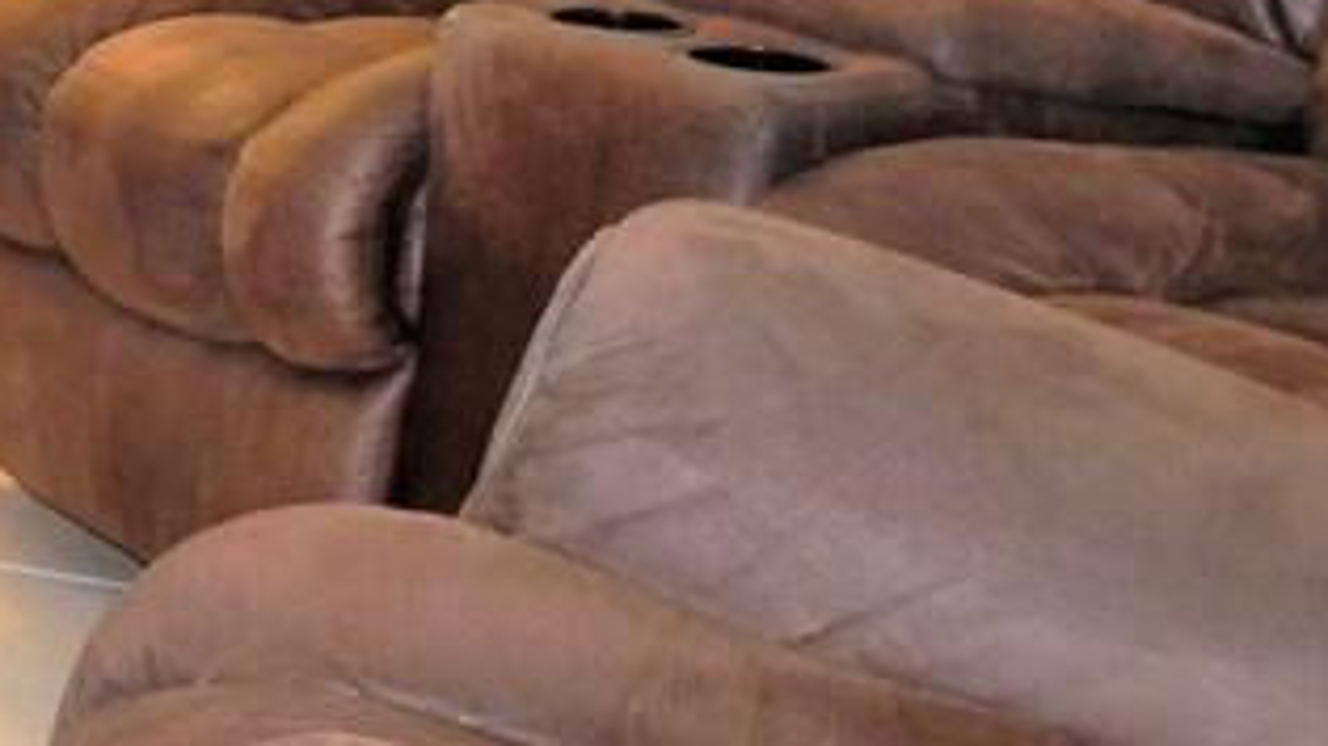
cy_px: -268
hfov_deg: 19.9
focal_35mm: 92
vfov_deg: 12.7
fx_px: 3239
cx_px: -687
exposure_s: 1/30
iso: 200
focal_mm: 4.6
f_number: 2.8
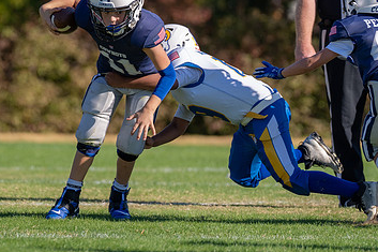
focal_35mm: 589
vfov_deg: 2.3
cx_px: 83
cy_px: 94
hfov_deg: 3.5
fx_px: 6181
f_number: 2.8
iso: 100
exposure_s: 1/1600
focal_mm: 200
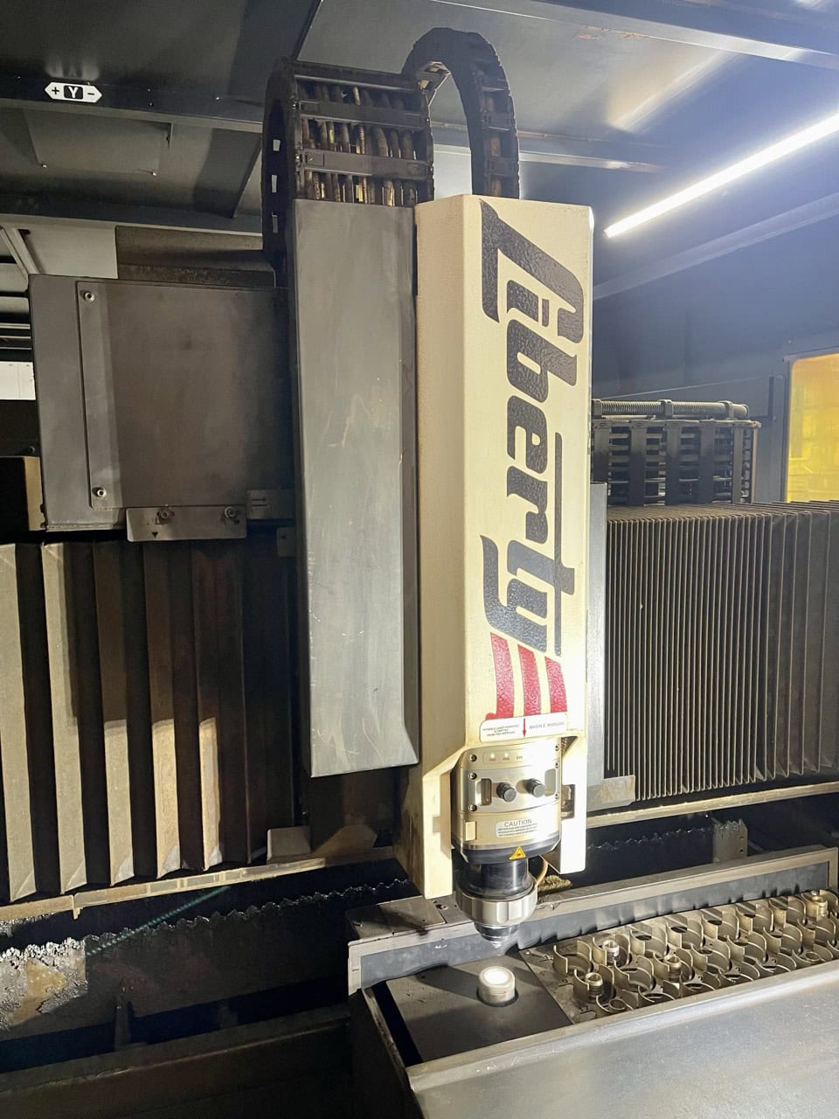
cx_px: 420
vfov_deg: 69.4
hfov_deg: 54.9
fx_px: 808
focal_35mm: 25
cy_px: 560
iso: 400
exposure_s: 1/60
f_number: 1.6
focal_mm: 5.1
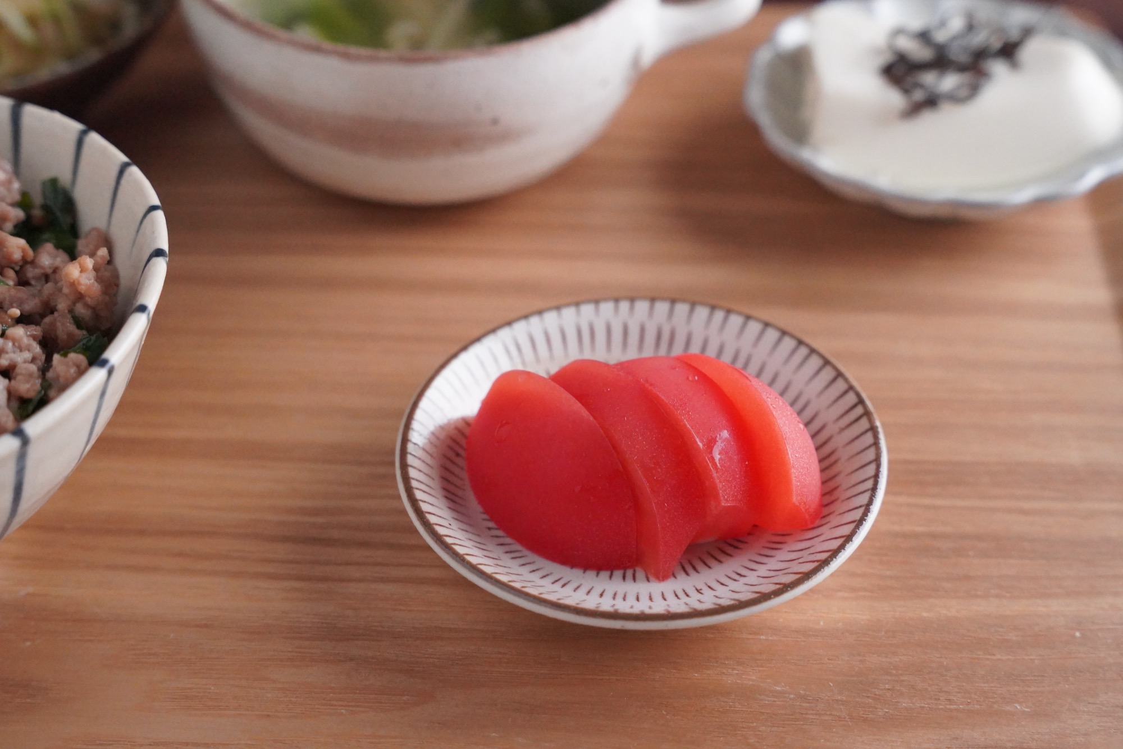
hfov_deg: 30.6
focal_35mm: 66
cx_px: 562
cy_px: 374
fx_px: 2052
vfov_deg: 20.7
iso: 20000
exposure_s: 1/800
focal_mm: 65.8
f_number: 6.3
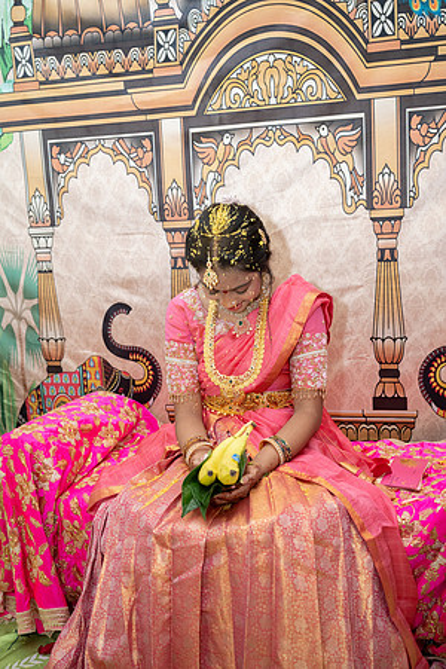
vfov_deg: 53.1
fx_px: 669
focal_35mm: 36
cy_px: 334
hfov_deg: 36.9
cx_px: 223
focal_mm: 36
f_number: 4
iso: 1000
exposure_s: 1/160
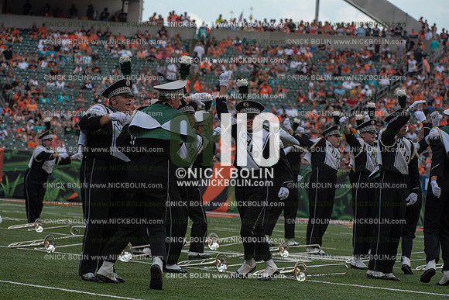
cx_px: 224
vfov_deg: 9.8
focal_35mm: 140
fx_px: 1746
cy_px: 150
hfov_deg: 14.7
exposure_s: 1/1250
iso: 400
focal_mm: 140
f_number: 5.6
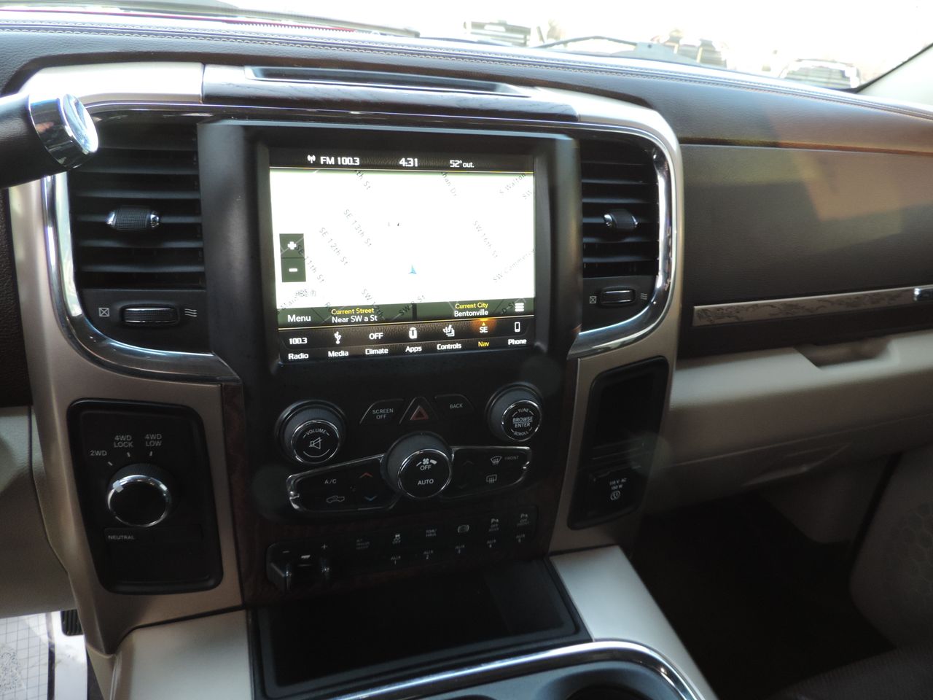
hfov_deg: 71.6
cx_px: 466
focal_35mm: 24
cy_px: 350
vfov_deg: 56.8
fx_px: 647
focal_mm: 4.3
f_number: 3
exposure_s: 1/30
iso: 250
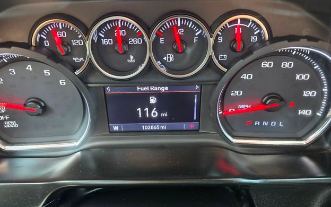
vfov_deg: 49.3
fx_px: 226
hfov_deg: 72.5
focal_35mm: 25
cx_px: 162
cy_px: 103
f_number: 1.7
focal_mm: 6.3
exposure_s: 1/50
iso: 250
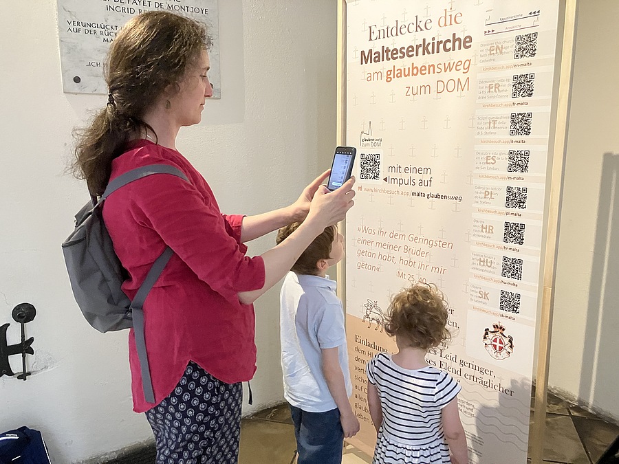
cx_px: 310
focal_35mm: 28
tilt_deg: -10.6
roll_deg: +0.7
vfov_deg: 49.7
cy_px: 232
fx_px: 501
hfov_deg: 63.4
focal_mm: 3.99
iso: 320
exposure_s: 1/45
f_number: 1.8
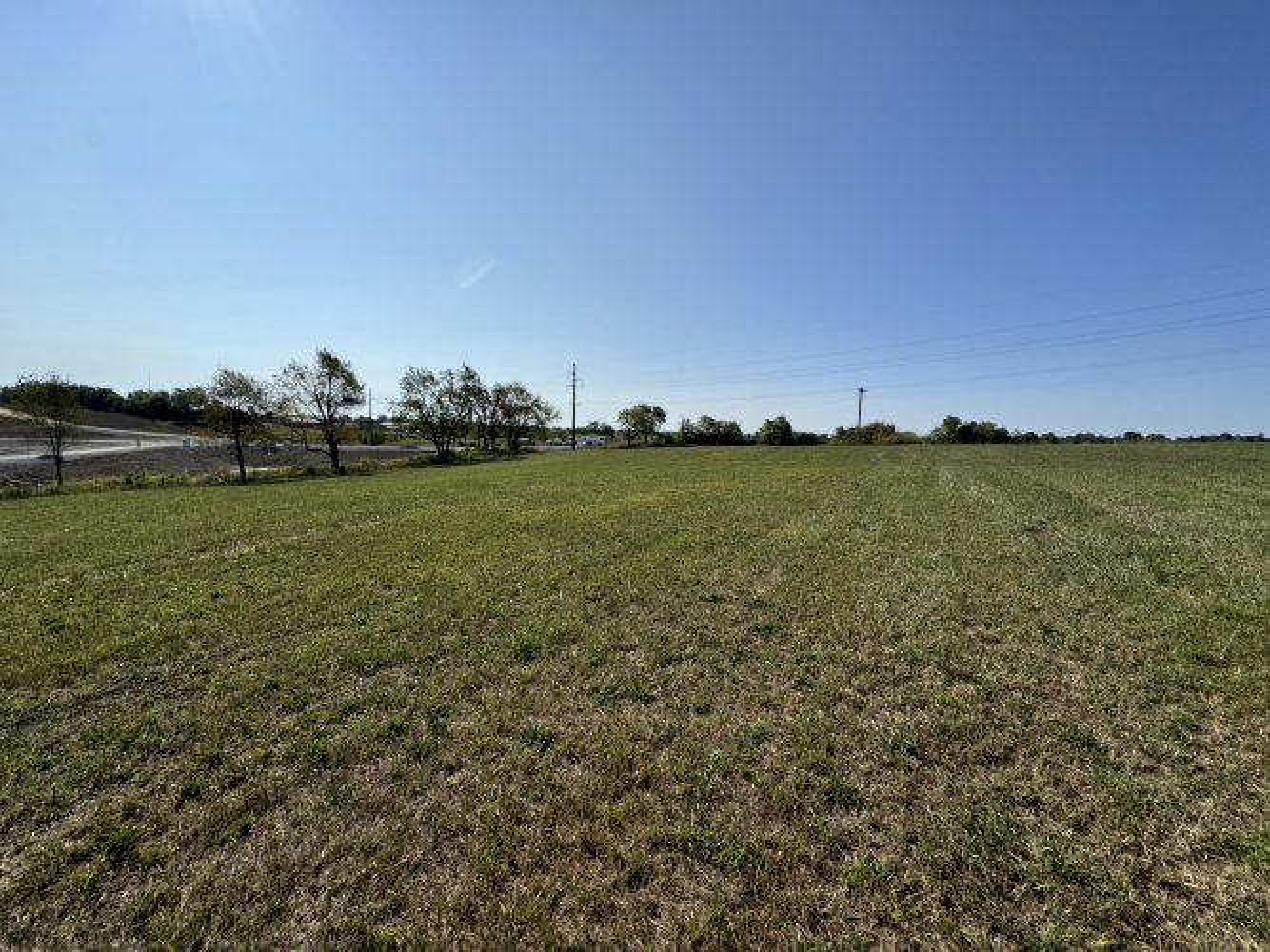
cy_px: 476
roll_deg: -2.1
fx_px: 514
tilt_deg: -5.1
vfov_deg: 85.7
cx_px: 635
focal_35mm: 14
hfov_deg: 102.1
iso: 50
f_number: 2.2
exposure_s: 1/3390
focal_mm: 2.22
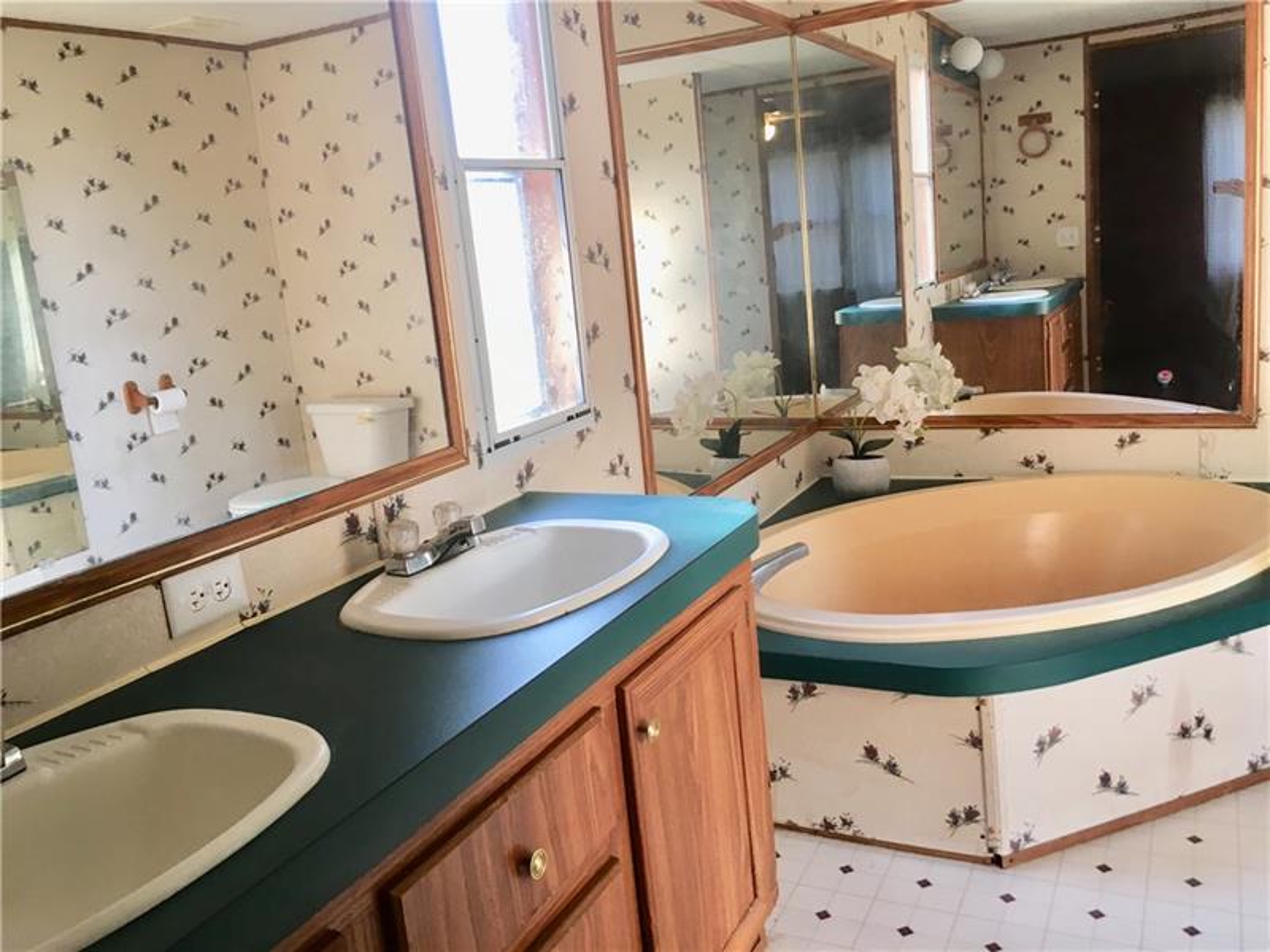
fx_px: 1064
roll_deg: +5.5
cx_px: 635
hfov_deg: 61.7
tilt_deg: -14.7
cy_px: 476
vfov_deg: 48.2
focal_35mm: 29
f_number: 2.2
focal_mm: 4.15
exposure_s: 1/30
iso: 25
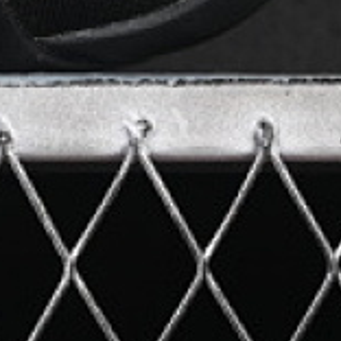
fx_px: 4915
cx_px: -234
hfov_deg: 3.9
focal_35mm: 441
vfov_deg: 3.9
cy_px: -413
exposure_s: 1/50
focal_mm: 50
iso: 160
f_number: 6.3
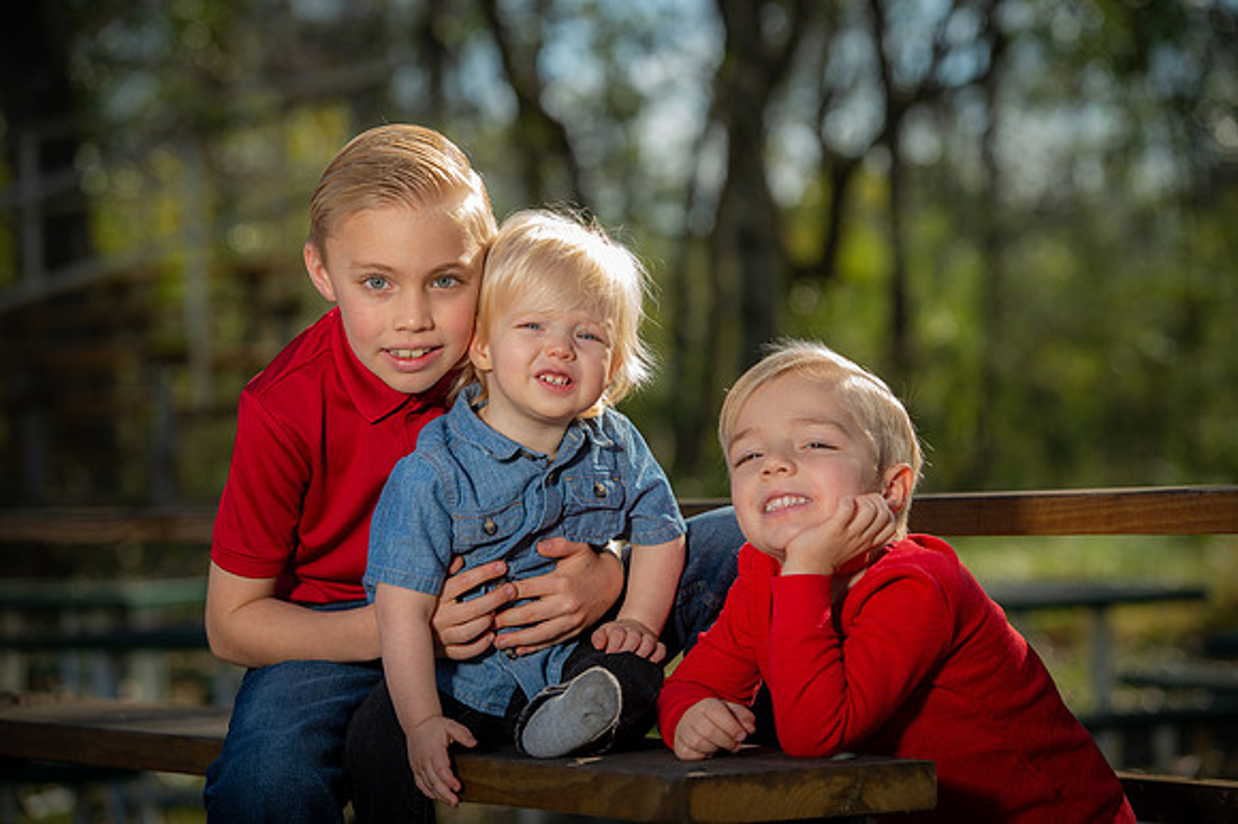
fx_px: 4124
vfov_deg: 11.4
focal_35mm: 120
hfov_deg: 17.1
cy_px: 412
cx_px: 619
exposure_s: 1/250
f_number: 4.5
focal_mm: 120
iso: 50
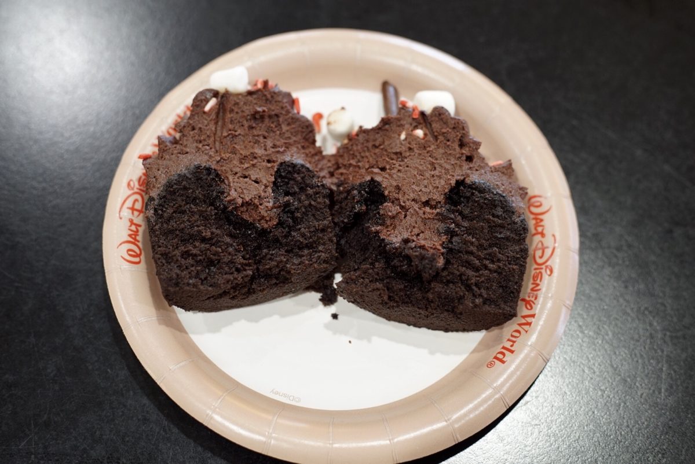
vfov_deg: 27.0
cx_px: 348
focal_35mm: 50
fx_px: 966
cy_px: 232
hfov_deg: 39.6
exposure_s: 1/160
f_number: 3.2
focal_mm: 50
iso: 1600
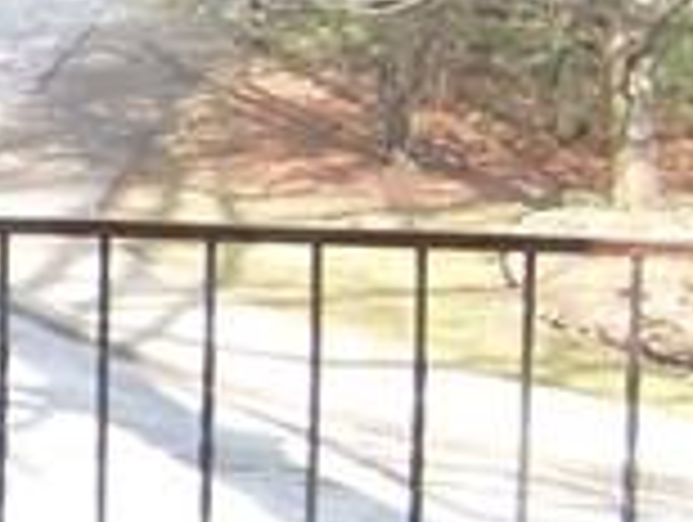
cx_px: -1350
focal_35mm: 232
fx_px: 4652
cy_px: 99
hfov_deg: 7.5
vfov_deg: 6.4
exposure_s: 1/180
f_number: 2.8
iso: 80
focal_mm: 5.8
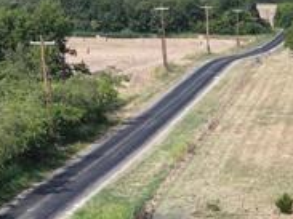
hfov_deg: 13.6
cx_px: 476
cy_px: 399
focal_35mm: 134
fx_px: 1133
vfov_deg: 10.4
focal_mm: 12.29
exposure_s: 1/1600
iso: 100
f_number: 2.8
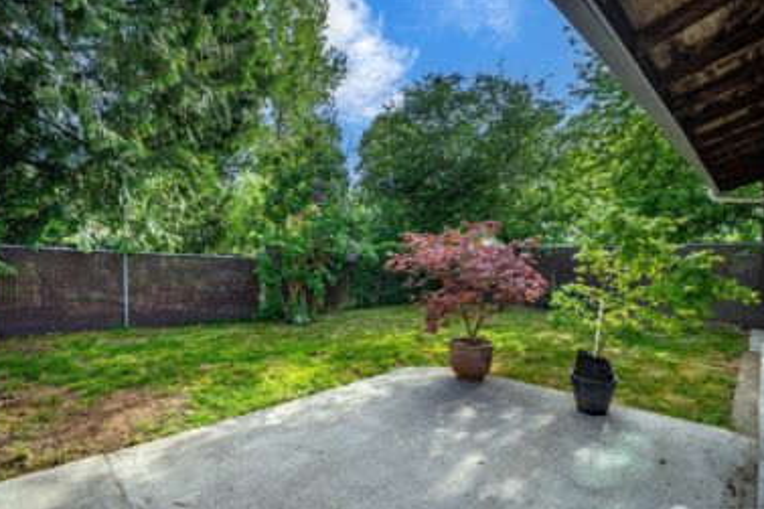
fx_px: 361
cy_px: 265
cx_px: 379
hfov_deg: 93.3
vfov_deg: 70.4
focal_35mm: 17
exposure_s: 1/60
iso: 80
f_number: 7.1
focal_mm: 16
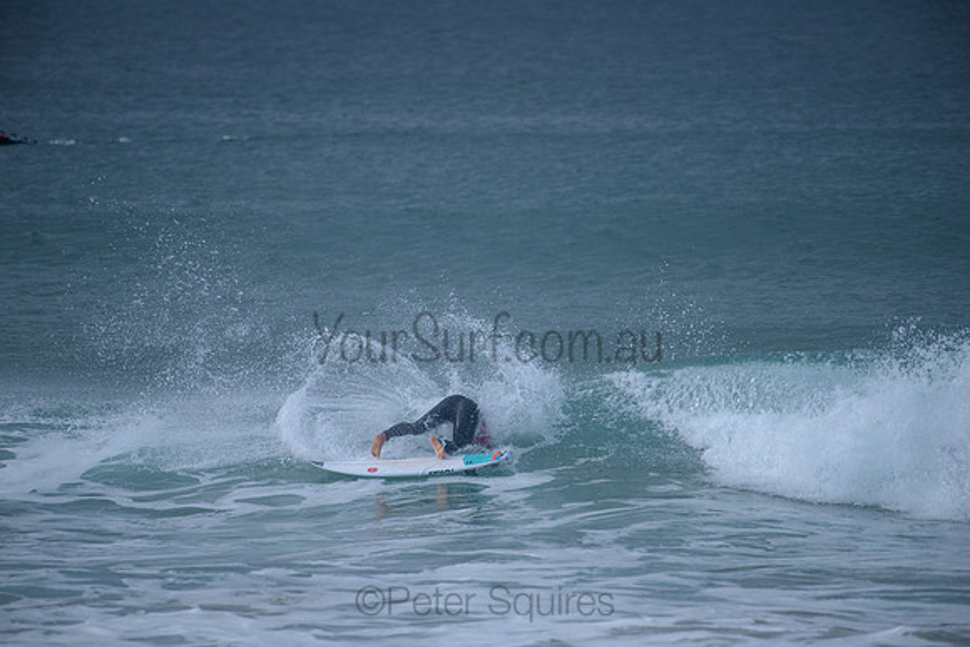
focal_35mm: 509
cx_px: 485
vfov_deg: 2.7
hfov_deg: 4.1
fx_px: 13710
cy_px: 324
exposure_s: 1/2000
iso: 320
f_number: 5.6
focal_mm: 500
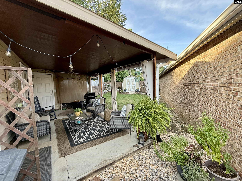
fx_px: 98
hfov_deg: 102.1
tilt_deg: -1.8
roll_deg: +2.4
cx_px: 121
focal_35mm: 14
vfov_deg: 85.7
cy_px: 90
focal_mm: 2.22
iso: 64
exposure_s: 1/99
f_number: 2.2
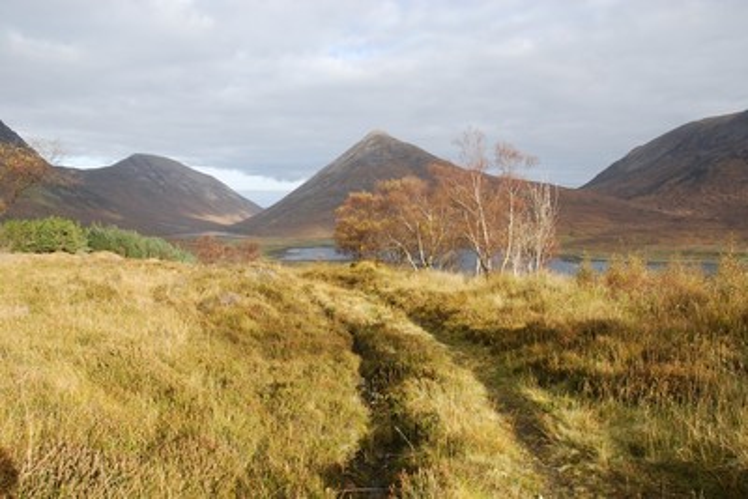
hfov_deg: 67.4
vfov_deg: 48.0
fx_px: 561
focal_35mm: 27
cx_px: 374
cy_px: 250
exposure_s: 1/125
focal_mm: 18
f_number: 9
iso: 200
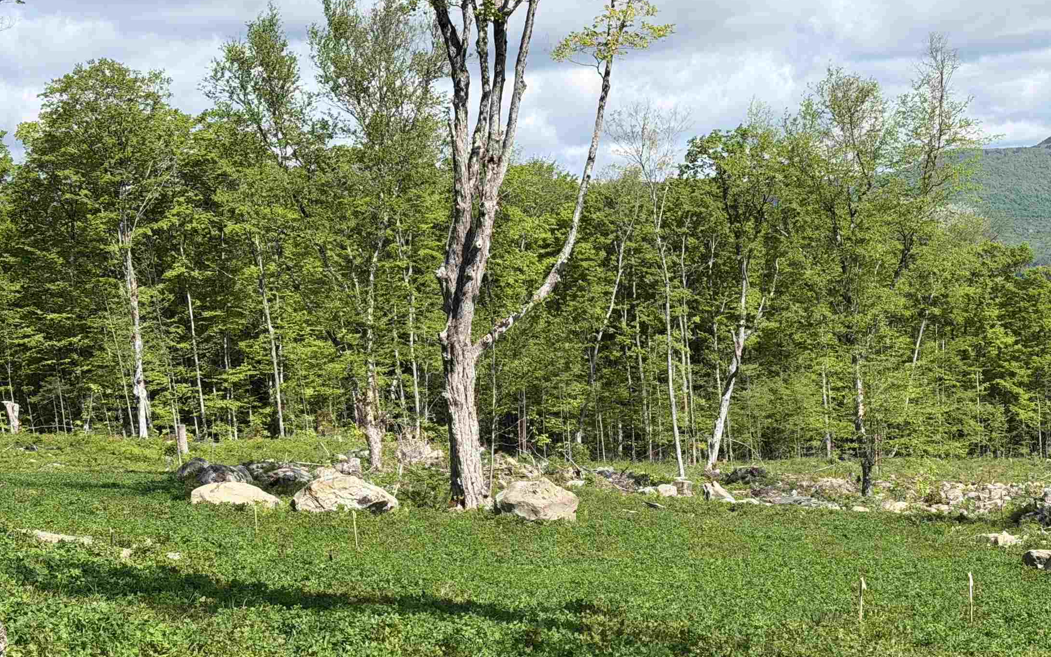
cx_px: 673
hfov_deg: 28.5
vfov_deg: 17.9
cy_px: 550
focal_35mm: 72
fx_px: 2062
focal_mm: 6.76
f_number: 1.78
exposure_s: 1/3378
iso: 64
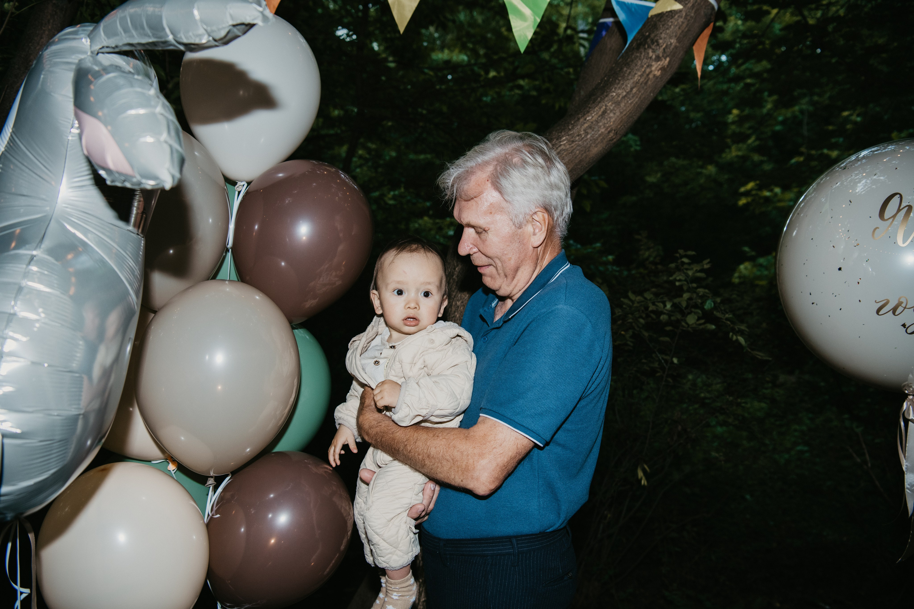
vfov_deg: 43.6
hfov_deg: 61.9
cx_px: 457
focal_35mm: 30
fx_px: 762
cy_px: 304
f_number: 4
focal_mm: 30
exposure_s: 1/160
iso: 400
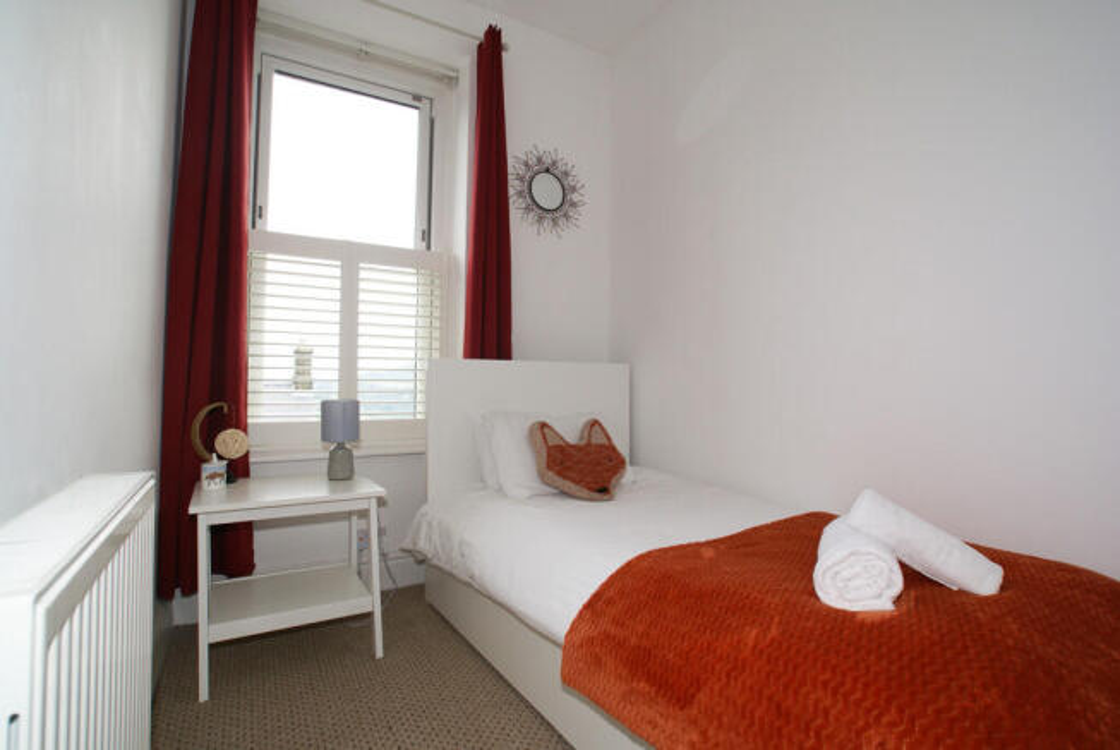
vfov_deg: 72.2
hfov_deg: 94.9
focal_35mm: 16
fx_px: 514
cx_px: 560
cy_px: 375
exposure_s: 1/40
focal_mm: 11
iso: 125
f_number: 6.3
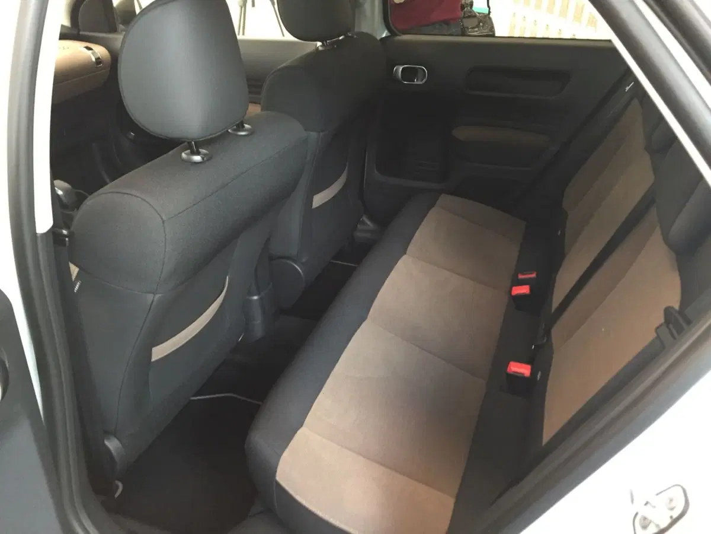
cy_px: 267
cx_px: 356
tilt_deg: -30.0
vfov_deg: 48.2
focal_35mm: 29
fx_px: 596
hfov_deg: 61.7
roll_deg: -1.0
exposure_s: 1/20
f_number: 2.2
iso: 250
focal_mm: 4.15
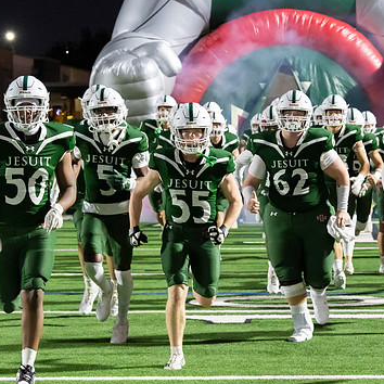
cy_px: 144
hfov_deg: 10.7
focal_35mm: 163
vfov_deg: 10.7
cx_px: 312
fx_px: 2046
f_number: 5.6
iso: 10000
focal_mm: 82
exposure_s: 1/400
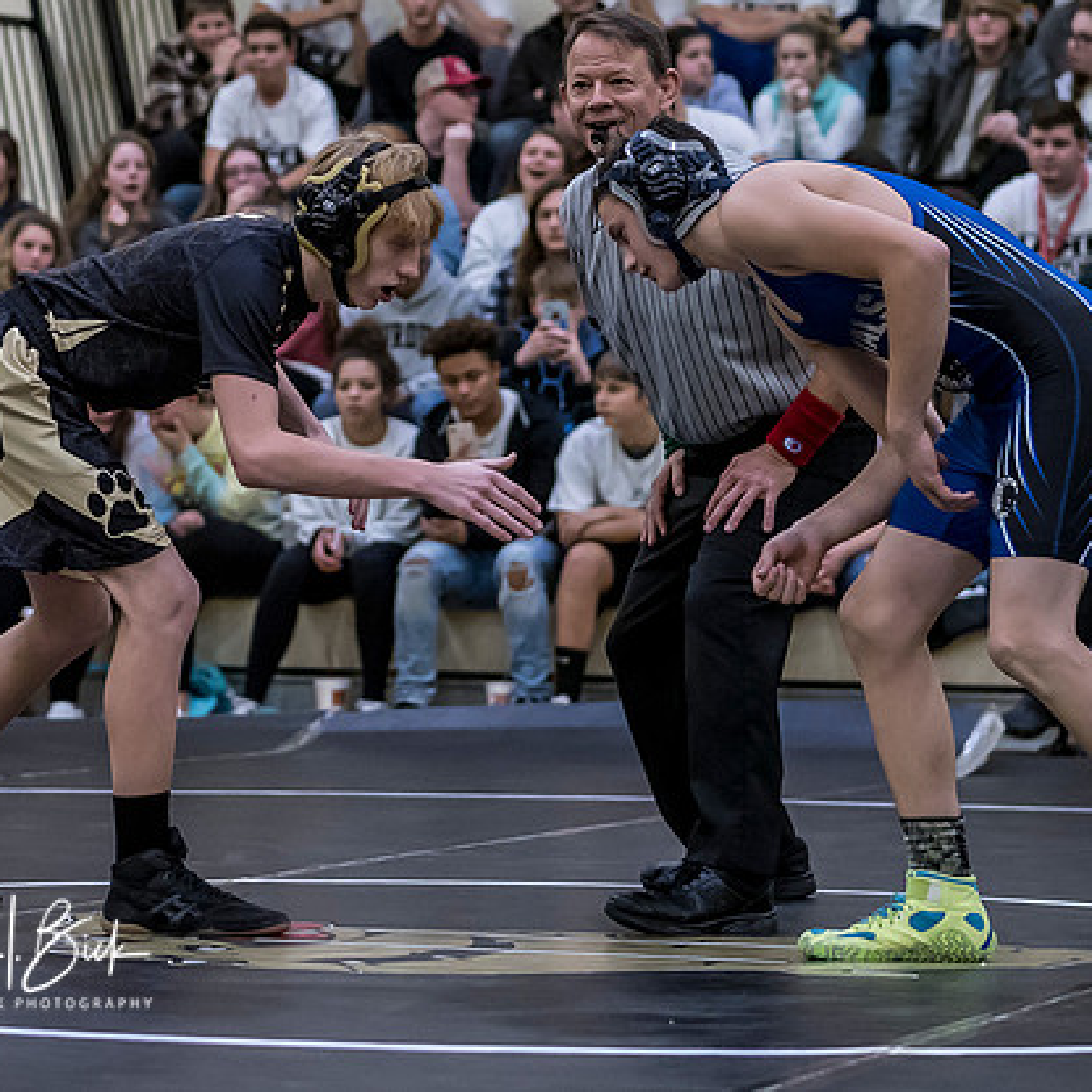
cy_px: 275
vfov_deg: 10.7
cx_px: 216
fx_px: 5818
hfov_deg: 10.7
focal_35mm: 163
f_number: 1.8
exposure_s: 1/1000
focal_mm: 45
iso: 2000
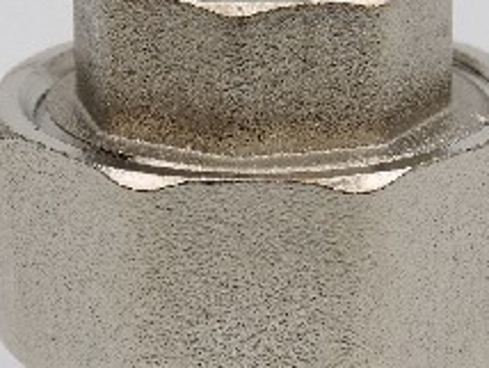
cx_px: 229
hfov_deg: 10.0
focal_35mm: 197
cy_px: 222
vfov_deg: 7.6
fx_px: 2786
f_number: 3.2
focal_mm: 14.1
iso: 100
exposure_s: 1/2000
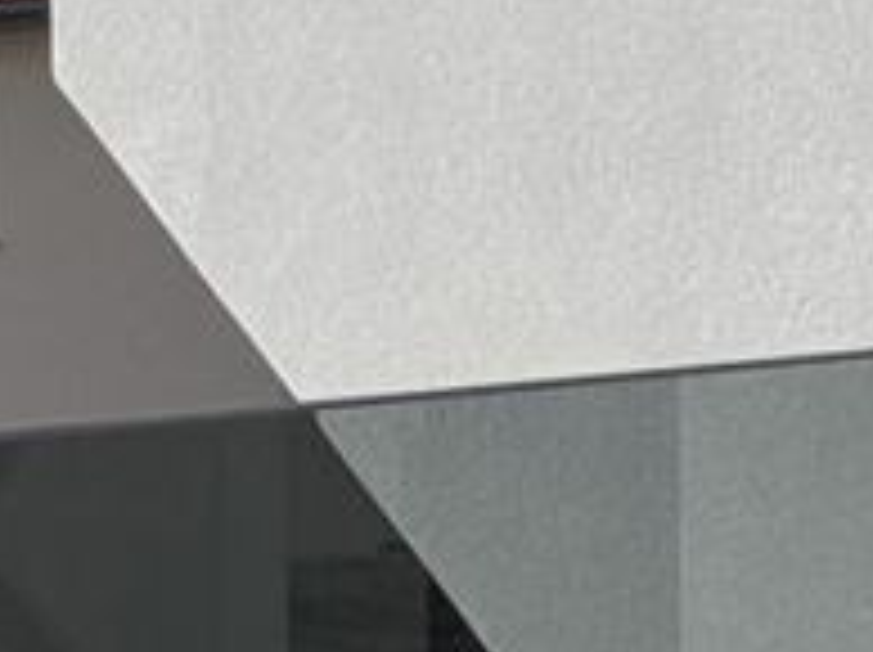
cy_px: -805
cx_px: -1782
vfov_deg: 4.9
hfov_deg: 6.1
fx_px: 7481
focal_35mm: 297
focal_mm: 6.76
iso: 64
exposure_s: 1/6410
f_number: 1.78
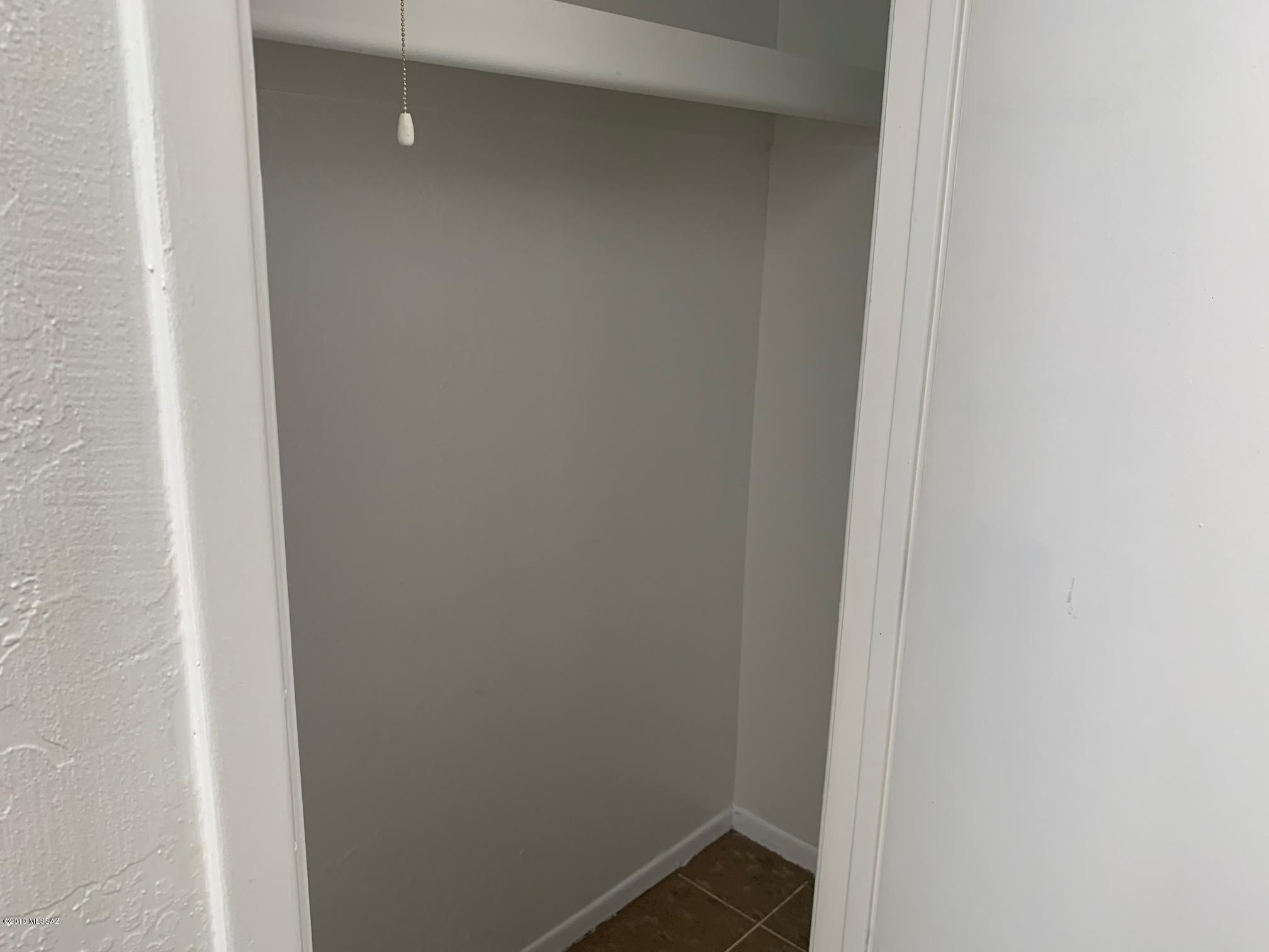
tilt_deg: -14.6
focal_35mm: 26
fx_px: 953
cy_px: 476
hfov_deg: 67.3
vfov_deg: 53.1
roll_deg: -1.5
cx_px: 634
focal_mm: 4.25
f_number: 1.8
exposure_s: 1/70
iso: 100
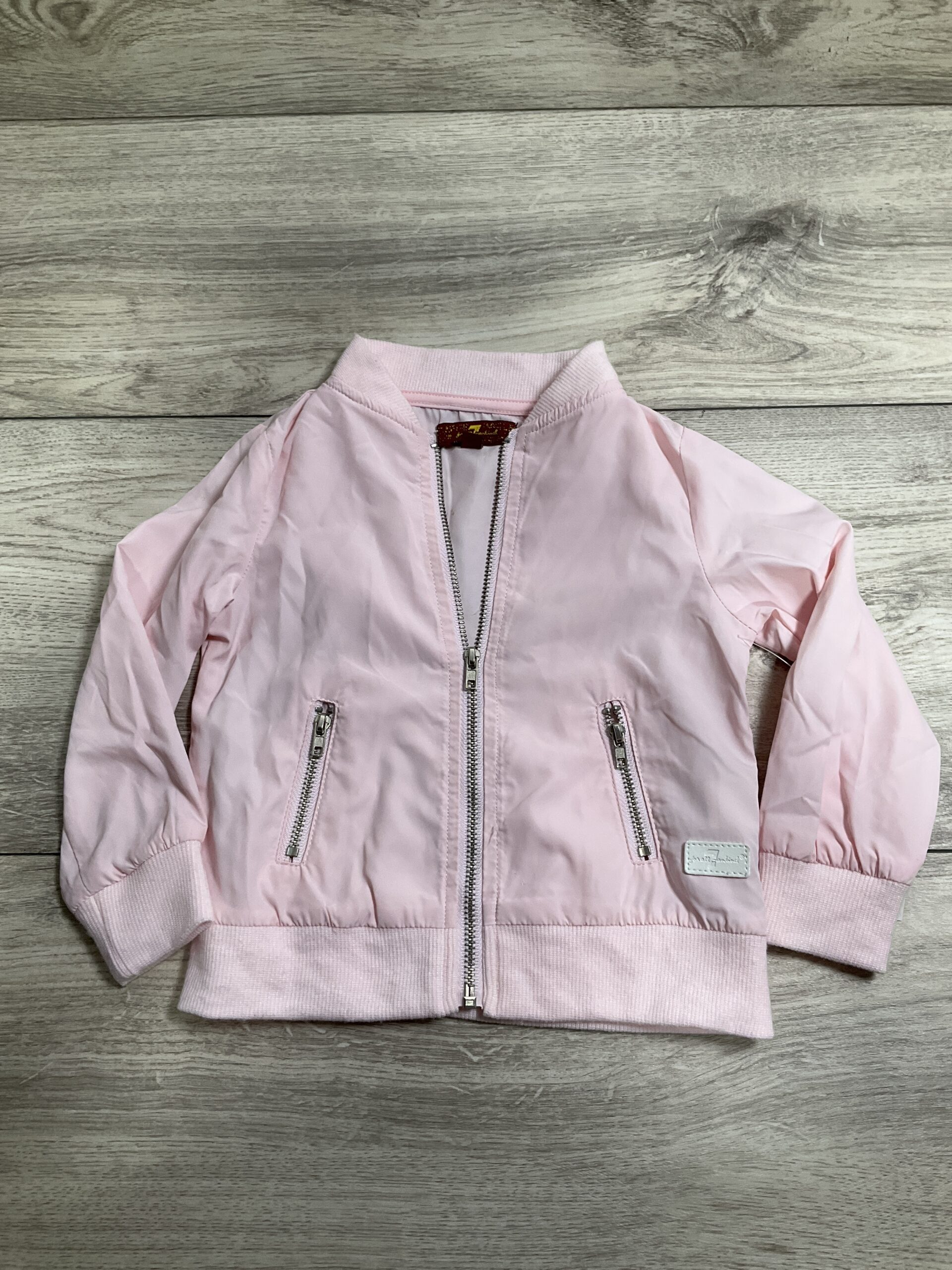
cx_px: 476
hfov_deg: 48.2
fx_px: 1063
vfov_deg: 61.7
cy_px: 635
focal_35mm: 29
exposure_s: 1/121
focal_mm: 3
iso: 64
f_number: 1.8
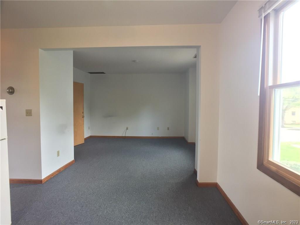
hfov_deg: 61.7
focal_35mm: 29
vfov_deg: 48.2
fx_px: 251
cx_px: 150
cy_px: 112
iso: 100
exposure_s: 1/30
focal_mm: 4.15
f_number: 2.2
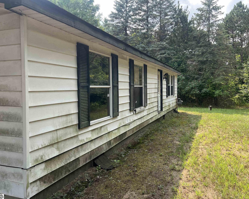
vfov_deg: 51.5
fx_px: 206
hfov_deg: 62.1
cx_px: 136
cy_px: 97
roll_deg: +0.9
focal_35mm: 28
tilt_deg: -2.1
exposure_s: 1/932
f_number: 1.5
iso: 50
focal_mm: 5.7
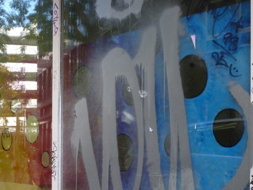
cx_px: 156
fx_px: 475
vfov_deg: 22.2
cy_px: 162
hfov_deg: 29.7
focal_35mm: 65
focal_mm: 6.5
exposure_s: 1/60
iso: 125
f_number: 3.6
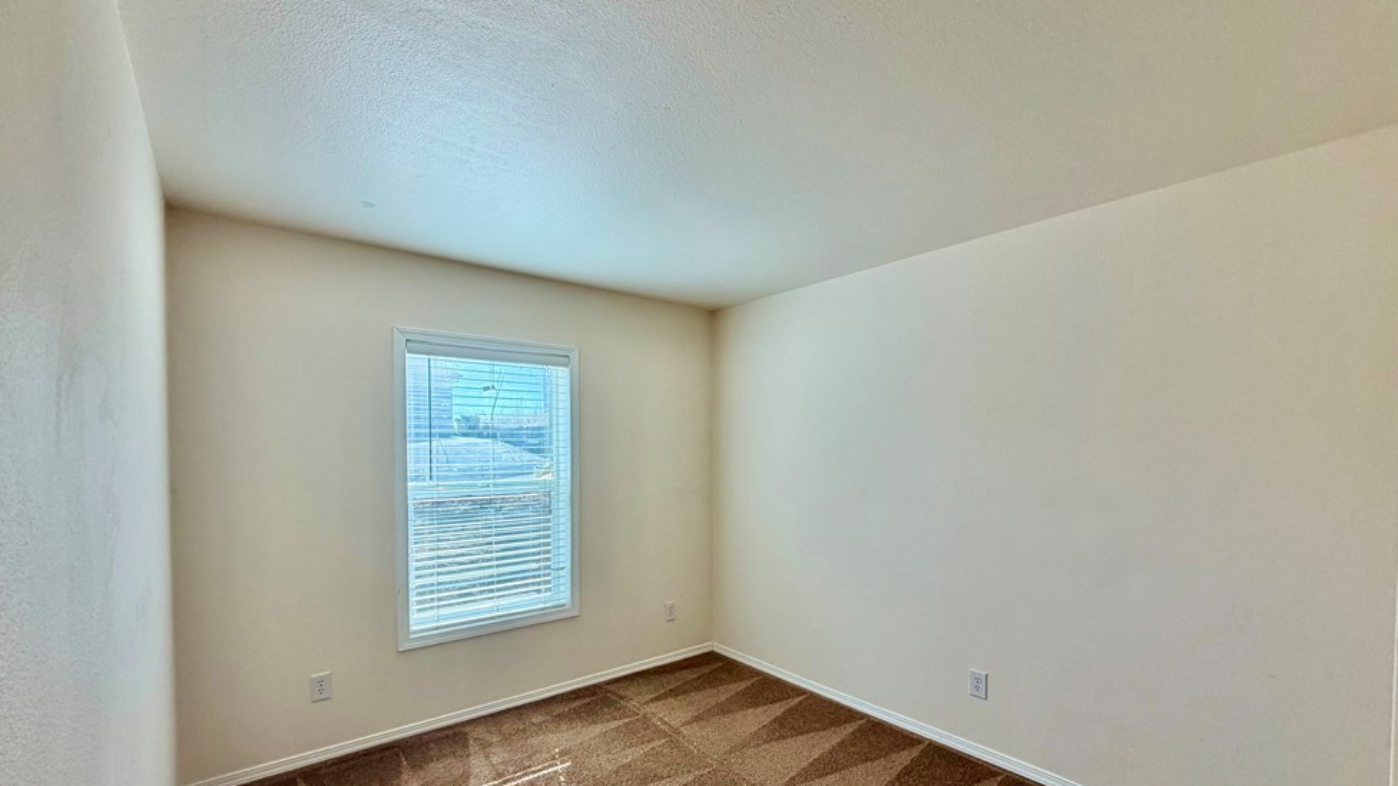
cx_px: 682
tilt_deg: -1.8
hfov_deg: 99.4
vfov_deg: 66.6
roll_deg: -0.4
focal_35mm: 16
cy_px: 464
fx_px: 593
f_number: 2.2
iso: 64
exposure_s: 1/121
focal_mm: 2.22
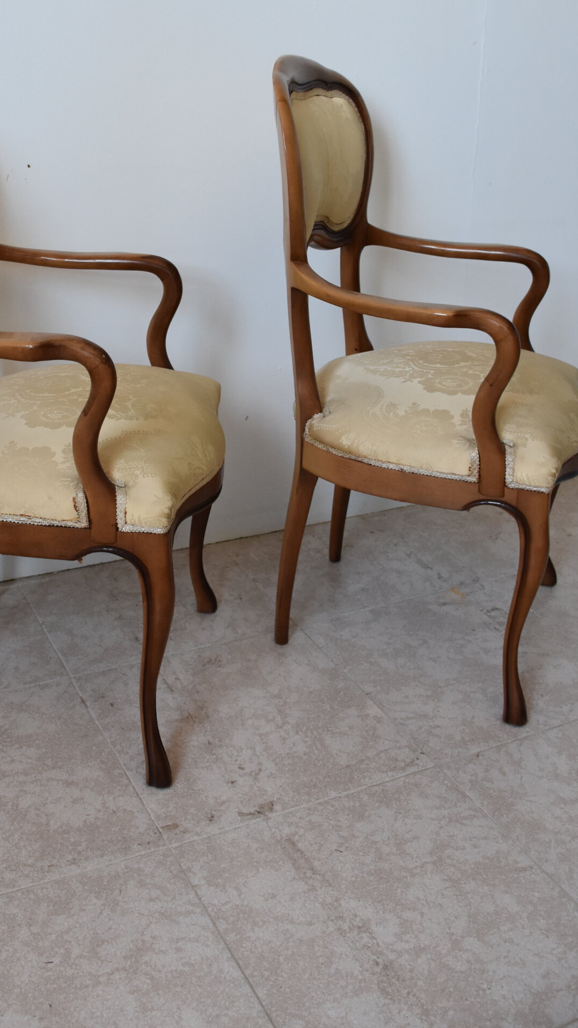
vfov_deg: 51.9
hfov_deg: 31.0
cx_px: 209
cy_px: 350
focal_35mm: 38
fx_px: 1035
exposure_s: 1/100
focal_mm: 18
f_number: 5
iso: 800
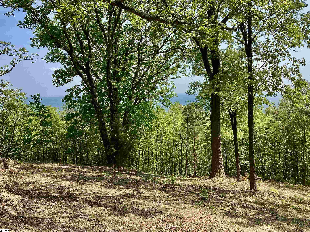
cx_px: 155
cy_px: 116
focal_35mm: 28
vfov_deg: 49.7
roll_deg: +0.6
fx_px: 251
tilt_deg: -4.9
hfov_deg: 63.4
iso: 20
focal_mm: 3.99
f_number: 1.8
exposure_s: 1/873
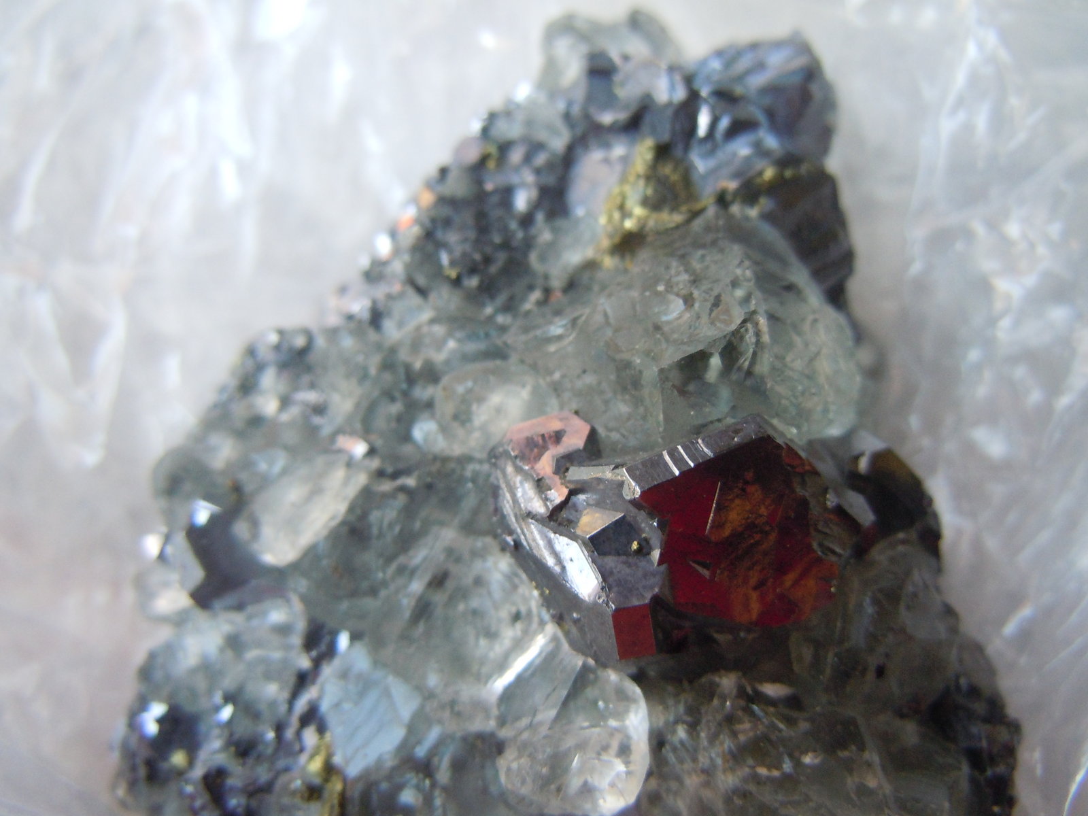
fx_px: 943
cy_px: 408
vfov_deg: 46.8
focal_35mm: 30
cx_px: 544
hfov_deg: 60.0
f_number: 3.5
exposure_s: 1/30
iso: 400
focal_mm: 5.4
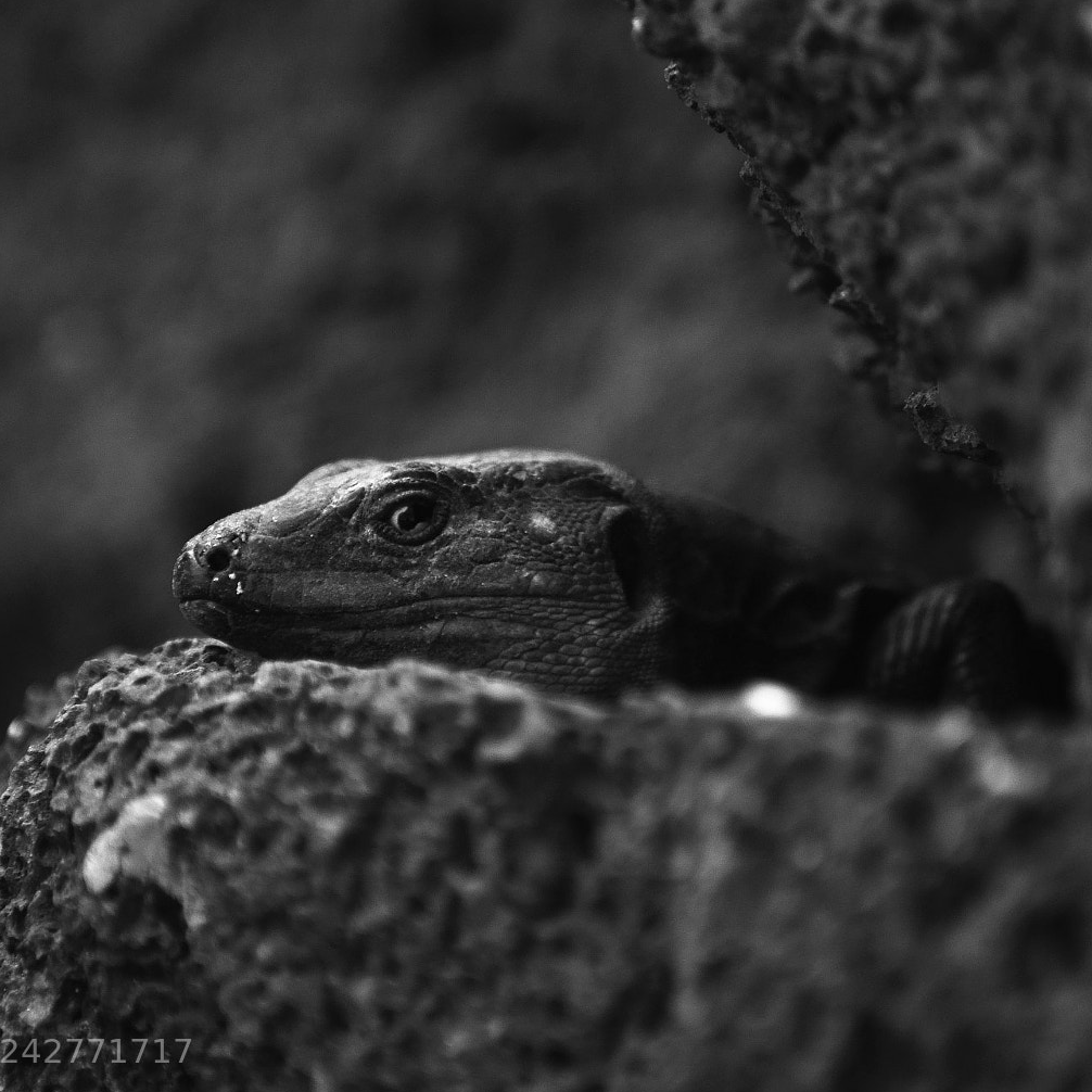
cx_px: 493
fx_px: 21664
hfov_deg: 2.9
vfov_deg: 2.9
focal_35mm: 607
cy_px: 562
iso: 250
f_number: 5.6
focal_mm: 300
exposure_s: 1/500
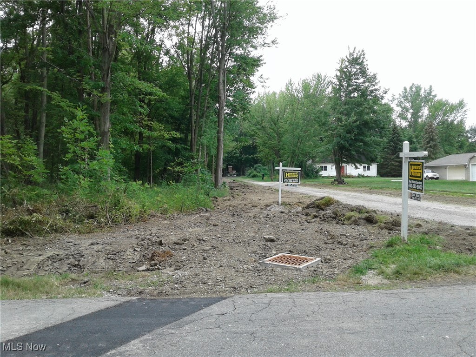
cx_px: 238
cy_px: 178
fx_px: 454
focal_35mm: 33
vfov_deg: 42.9
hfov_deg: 55.4
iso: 50
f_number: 2.2
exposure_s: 1/150
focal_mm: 3.3
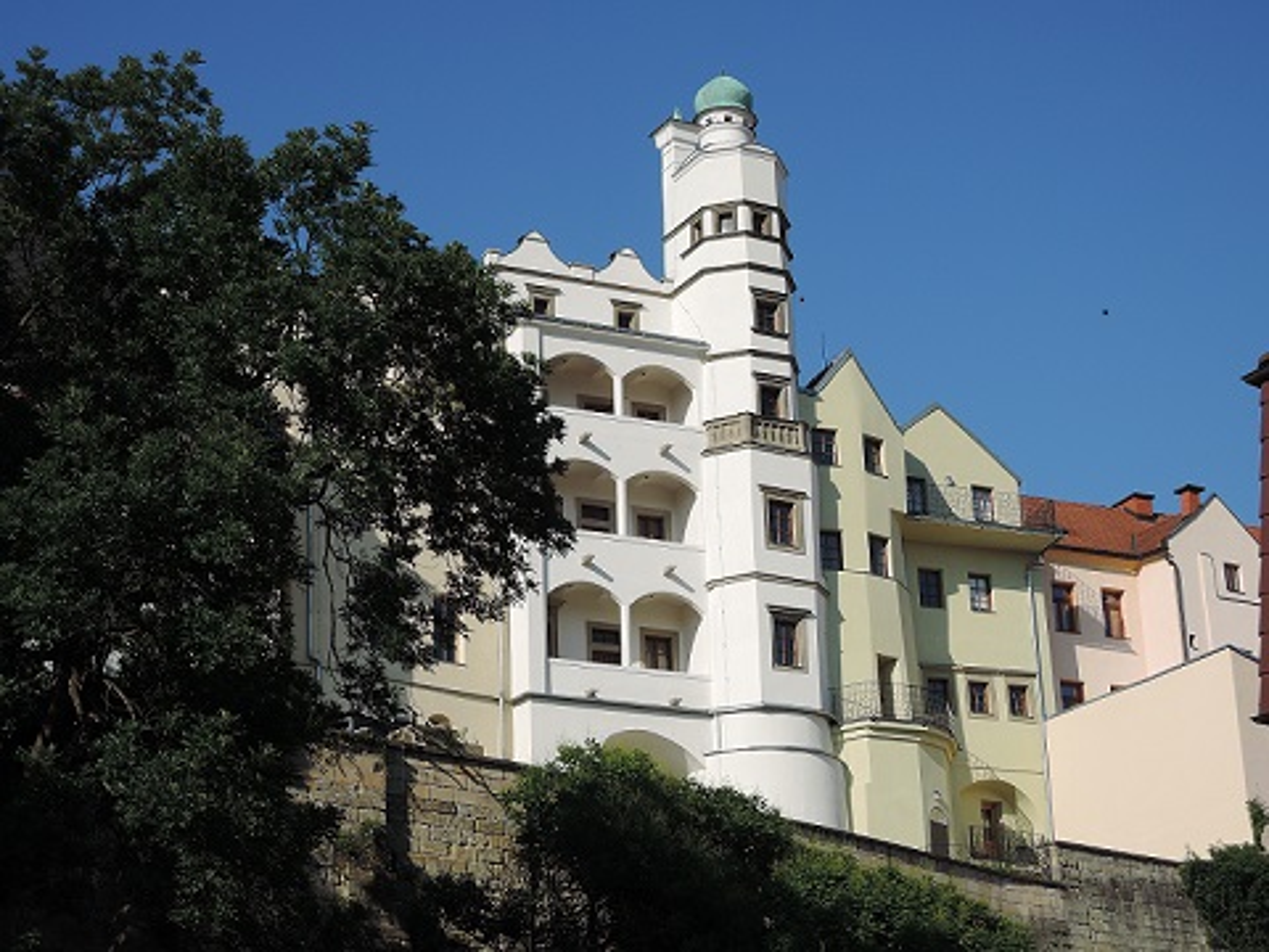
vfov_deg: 21.9
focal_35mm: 67
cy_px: 476
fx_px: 2456
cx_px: 634
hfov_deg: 29.0
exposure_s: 1/640
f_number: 5
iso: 80
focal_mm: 14.3
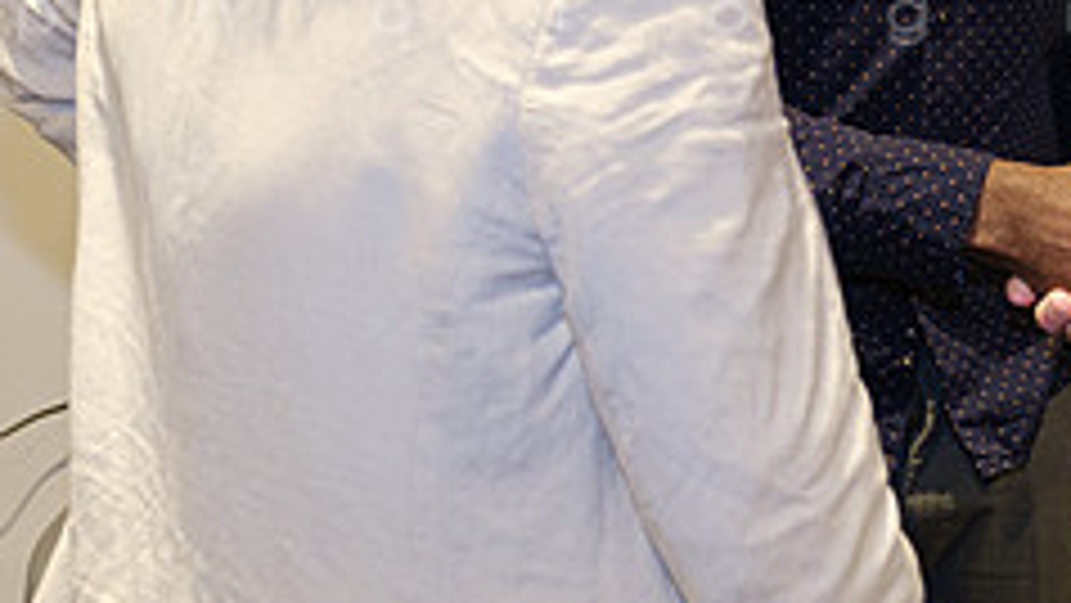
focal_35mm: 115
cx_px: 788
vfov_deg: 10.4
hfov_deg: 18.5
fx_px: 3267
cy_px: -151
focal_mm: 30.2
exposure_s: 1/80
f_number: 2.8
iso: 1600
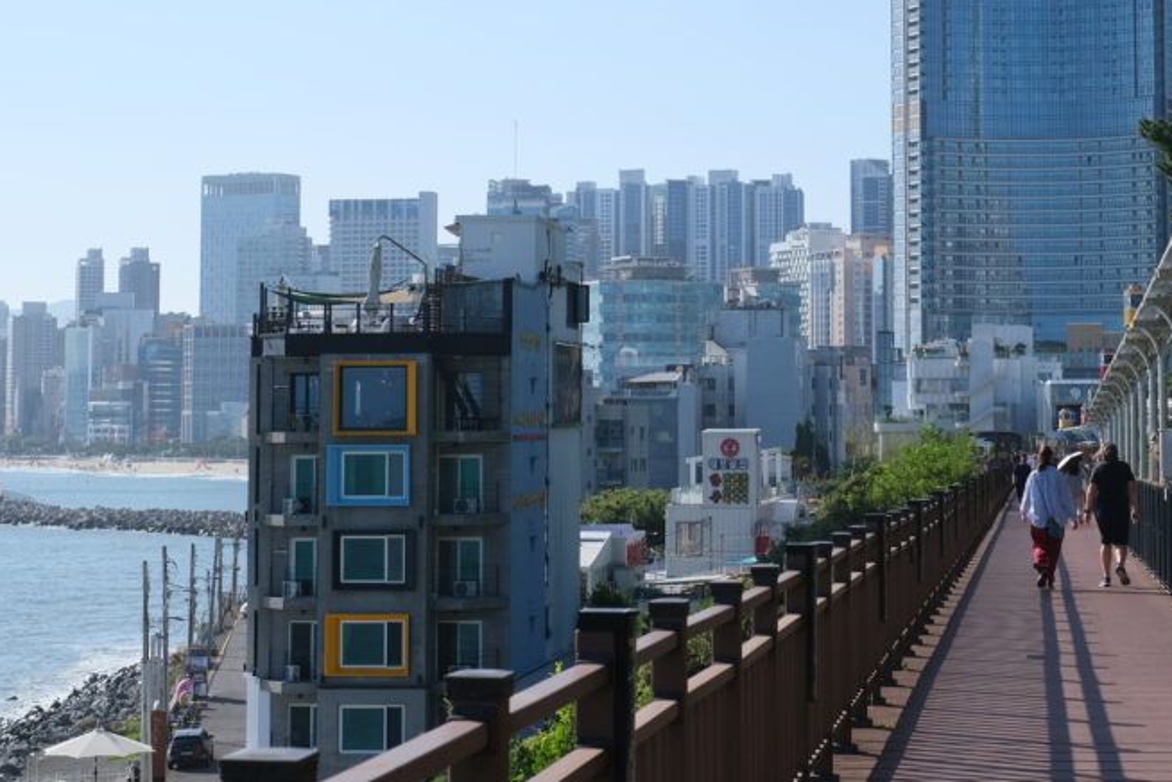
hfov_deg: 24.3
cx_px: 826
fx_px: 2702
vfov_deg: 16.4
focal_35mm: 83
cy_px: 175
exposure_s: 1/1300
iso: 320
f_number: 5.6
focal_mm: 35
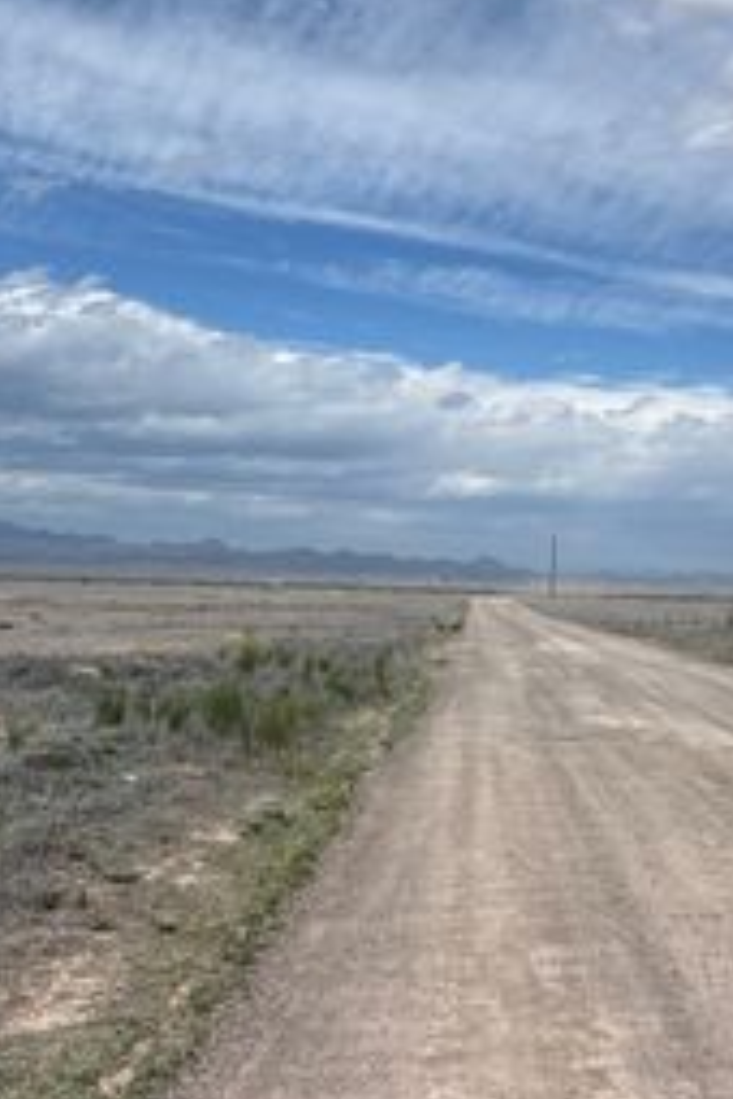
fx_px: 1619
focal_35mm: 53
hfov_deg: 25.3
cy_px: 550
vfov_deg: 37.5
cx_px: 504
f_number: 1.5
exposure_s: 1/11364
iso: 50
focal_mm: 5.7
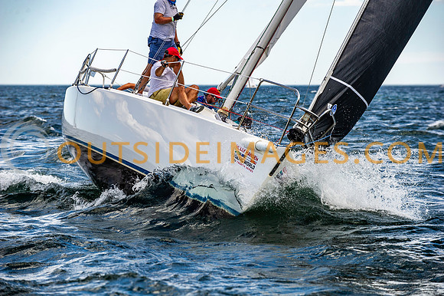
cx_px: 222
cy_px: 148
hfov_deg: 13.3
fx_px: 1911
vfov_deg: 8.8
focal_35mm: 155
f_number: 5.6
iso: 500
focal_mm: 155
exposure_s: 1/2000
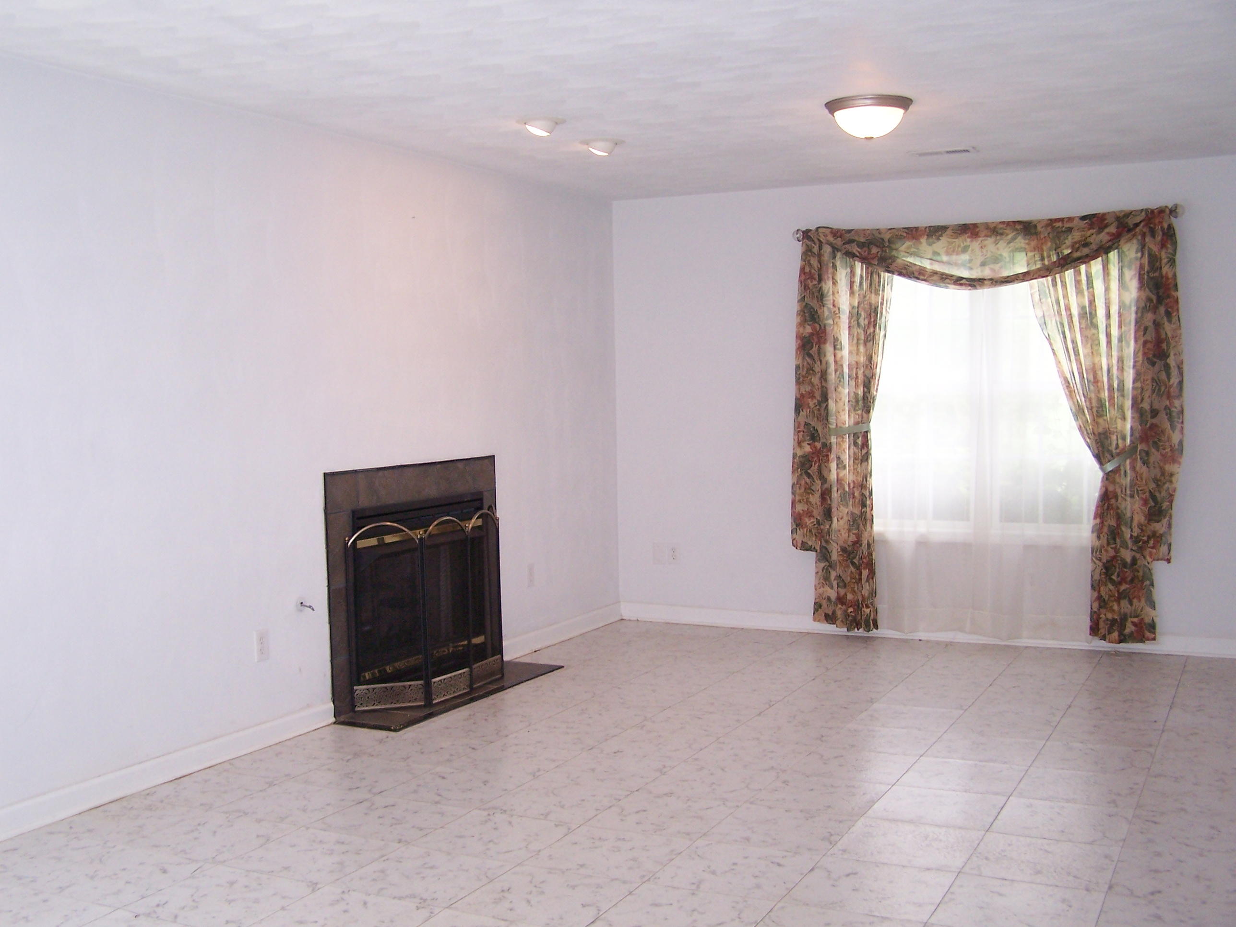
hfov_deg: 49.0
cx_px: 618
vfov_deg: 37.7
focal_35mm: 38
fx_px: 1357
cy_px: 464
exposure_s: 1/80
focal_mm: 6.3
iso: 140
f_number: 2.8
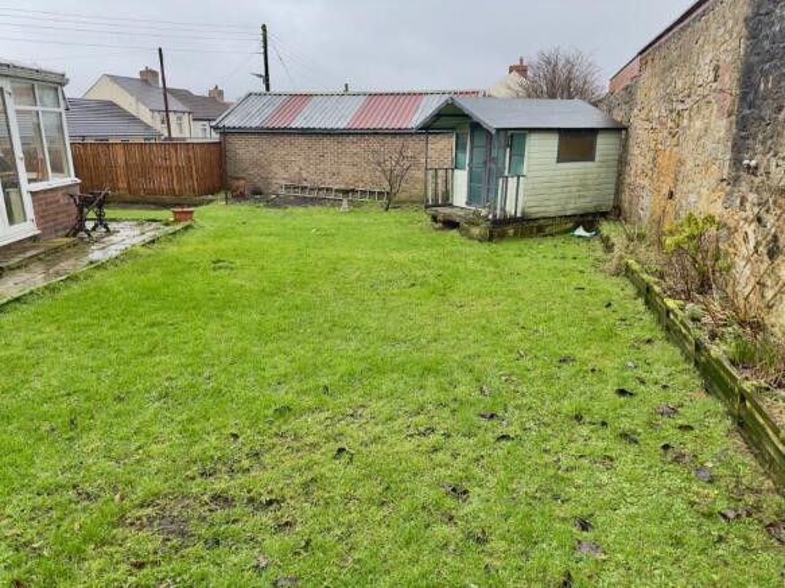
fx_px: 544
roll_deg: -0.2
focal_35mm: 24
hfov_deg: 71.6
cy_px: 294
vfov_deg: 56.8
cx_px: 392
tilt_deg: -17.0
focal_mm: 6.86
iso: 80
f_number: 1.78
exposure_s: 1/400
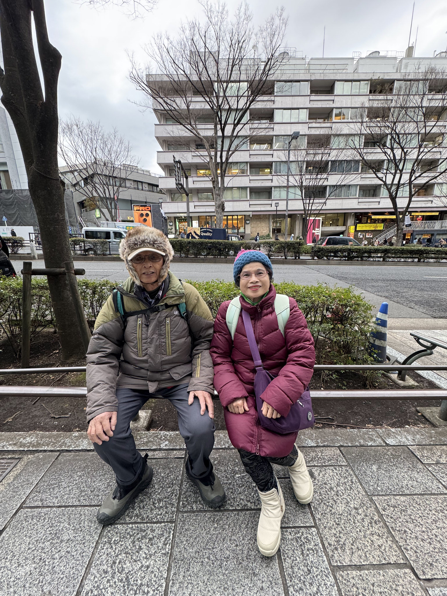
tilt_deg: -14.4
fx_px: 241
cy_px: 298
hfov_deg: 85.7
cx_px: 224
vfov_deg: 102.1
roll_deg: +0.6
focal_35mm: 14
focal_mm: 2.22
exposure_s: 1/100
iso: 160
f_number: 2.2
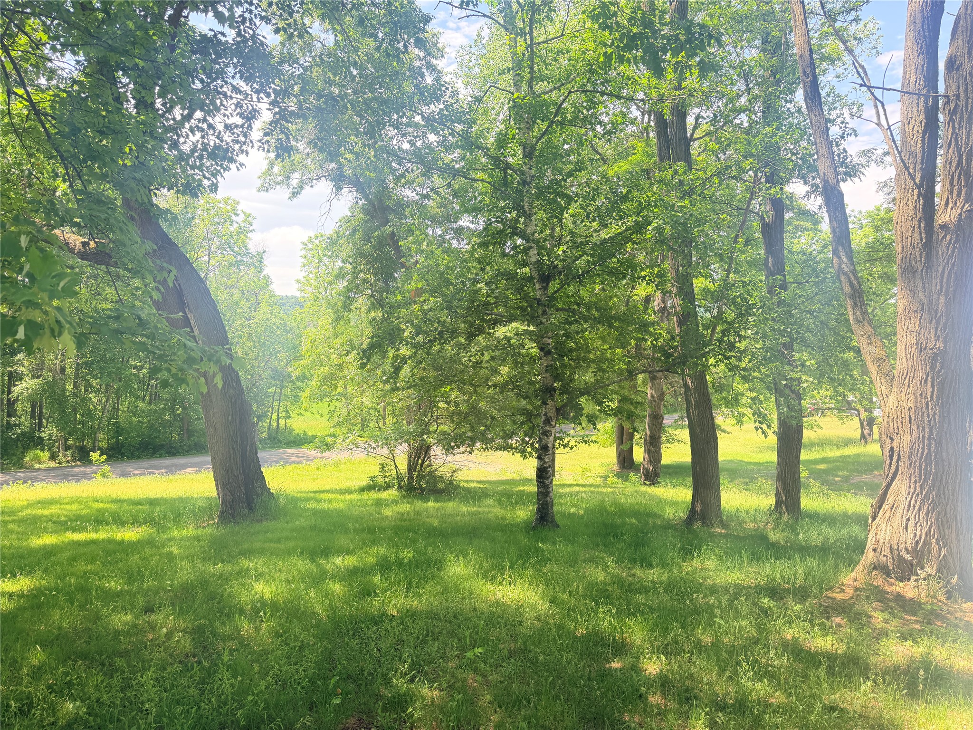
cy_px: 365
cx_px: 486
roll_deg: -0.8
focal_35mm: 24
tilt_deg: -3.2
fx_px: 675
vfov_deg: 56.8
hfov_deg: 71.6
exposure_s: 1/488
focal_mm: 6.76
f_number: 1.78
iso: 100
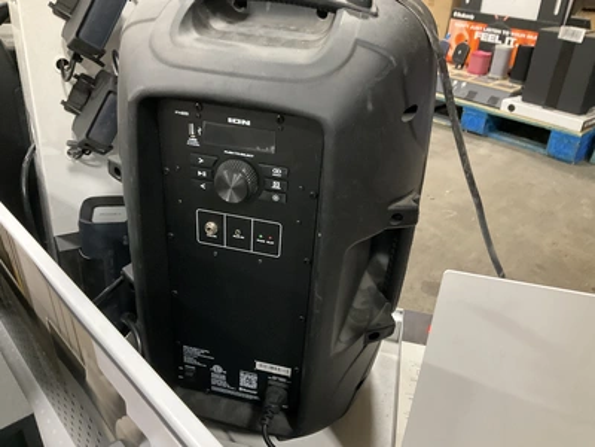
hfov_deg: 61.7
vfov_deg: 48.2
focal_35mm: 29
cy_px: 224
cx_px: 298
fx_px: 498
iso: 320
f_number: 1.8
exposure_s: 1/30
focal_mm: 3
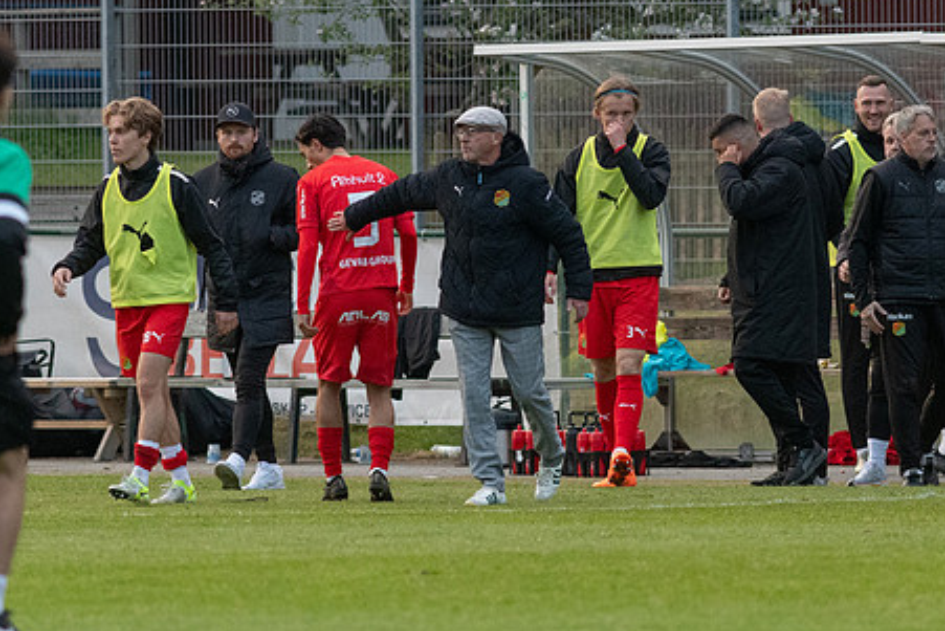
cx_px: 440
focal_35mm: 771
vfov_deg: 1.8
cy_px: 292
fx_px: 20244
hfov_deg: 2.7
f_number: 4
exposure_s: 1/1250
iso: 3600
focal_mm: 300
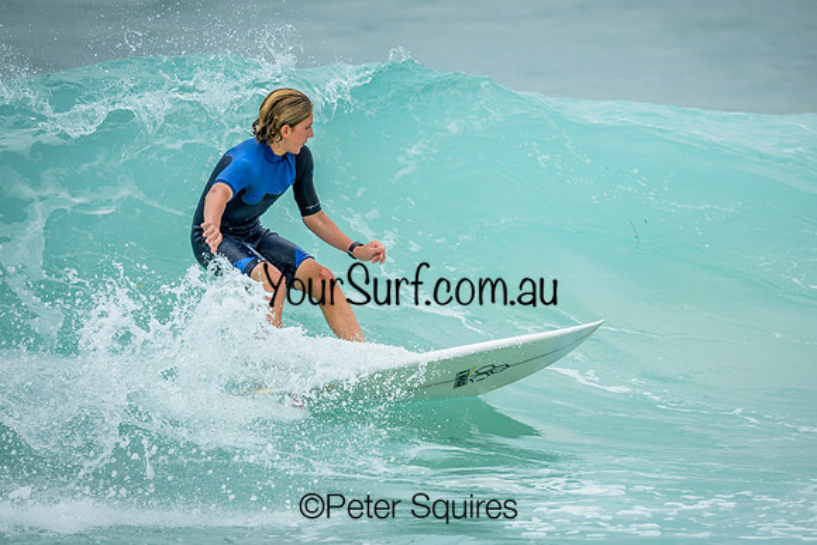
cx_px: 433
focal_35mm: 965
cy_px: 289
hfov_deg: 2.1
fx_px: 21894
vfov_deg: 1.4
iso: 360
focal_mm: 800
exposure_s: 1/2000
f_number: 6.3
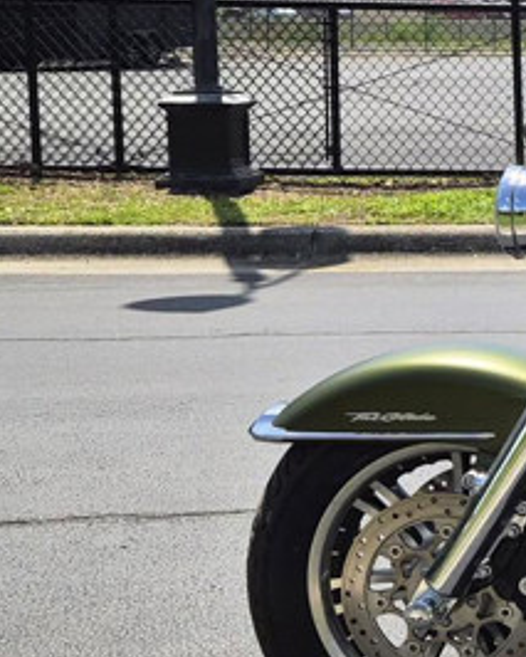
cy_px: 217
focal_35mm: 90
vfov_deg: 21.2
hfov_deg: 13.9
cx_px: 1117
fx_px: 1750
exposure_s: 1/6304
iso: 80
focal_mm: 5.4
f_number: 1.8
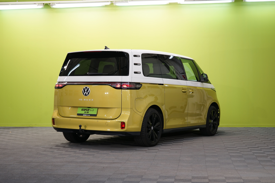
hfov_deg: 31.4
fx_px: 489
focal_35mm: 64
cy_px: 92
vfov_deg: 21.2
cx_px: 138
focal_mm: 64
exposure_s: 1/25
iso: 320
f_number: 5.6
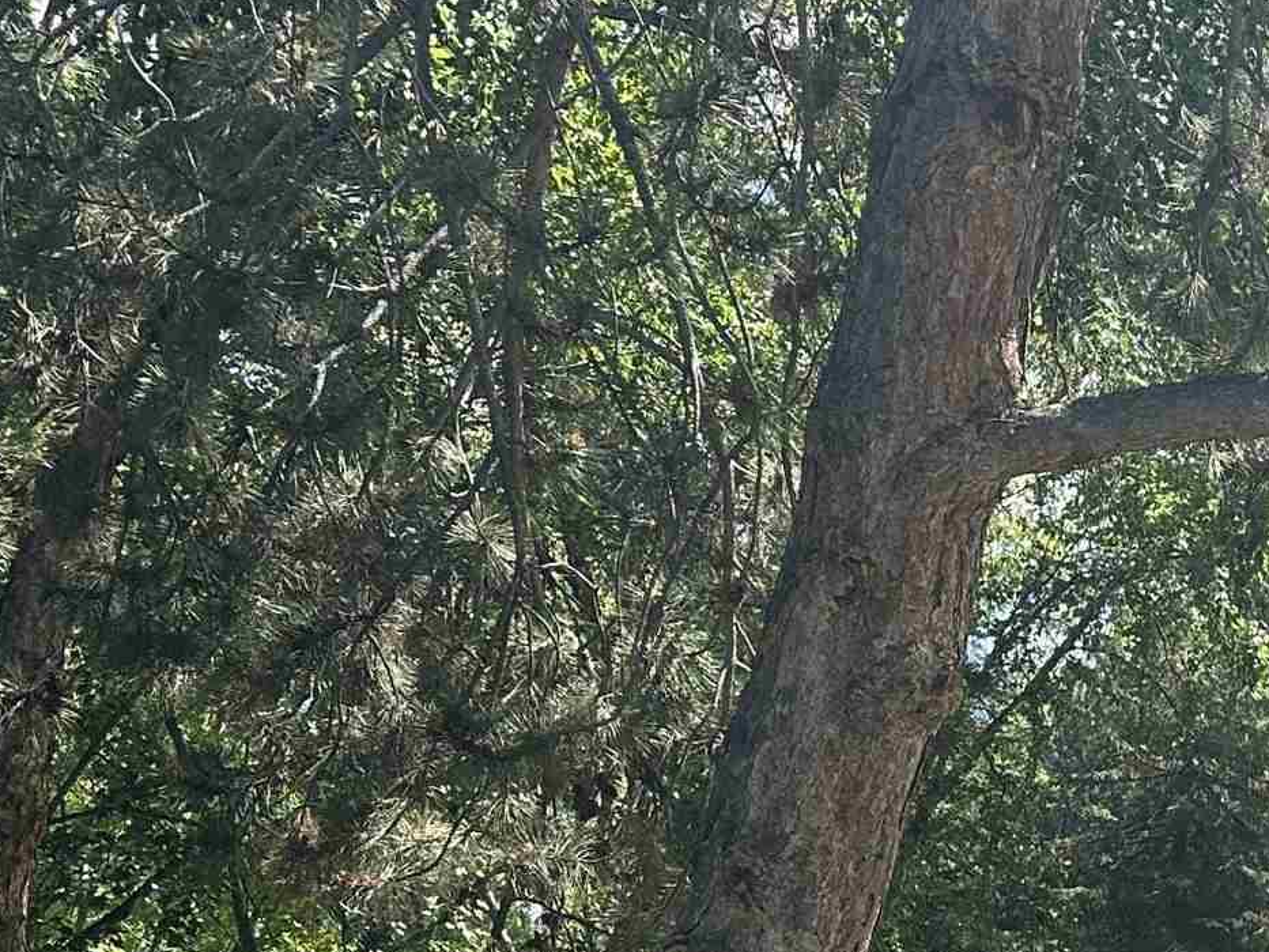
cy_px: 1212
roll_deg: -1.7
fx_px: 2896
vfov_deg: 17.6
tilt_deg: -0.9
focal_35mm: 79
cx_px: 1253
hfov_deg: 23.7
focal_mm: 6.86
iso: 80
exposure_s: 1/1289
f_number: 1.78
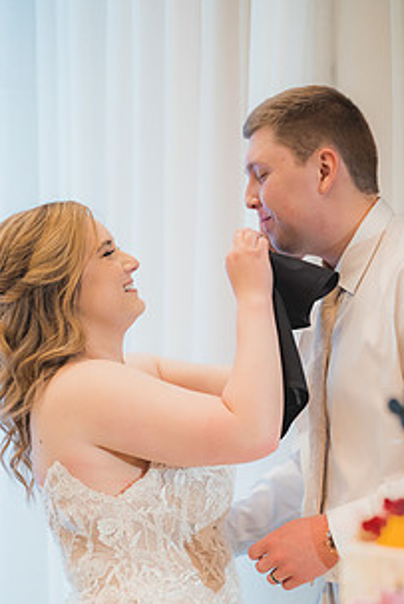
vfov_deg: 27.1
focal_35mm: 74
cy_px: 433
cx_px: 265
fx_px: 1244
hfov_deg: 18.4
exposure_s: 1/500
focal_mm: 50
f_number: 1.4
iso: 1250
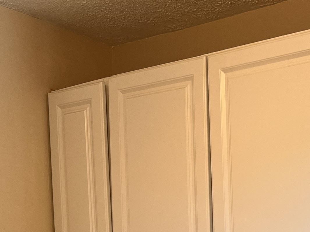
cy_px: 297
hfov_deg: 24.9
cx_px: 298
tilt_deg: -2.3
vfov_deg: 18.4
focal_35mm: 75
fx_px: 672
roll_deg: +0.9
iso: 100
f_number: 1.5
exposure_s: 1/120
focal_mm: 5.7
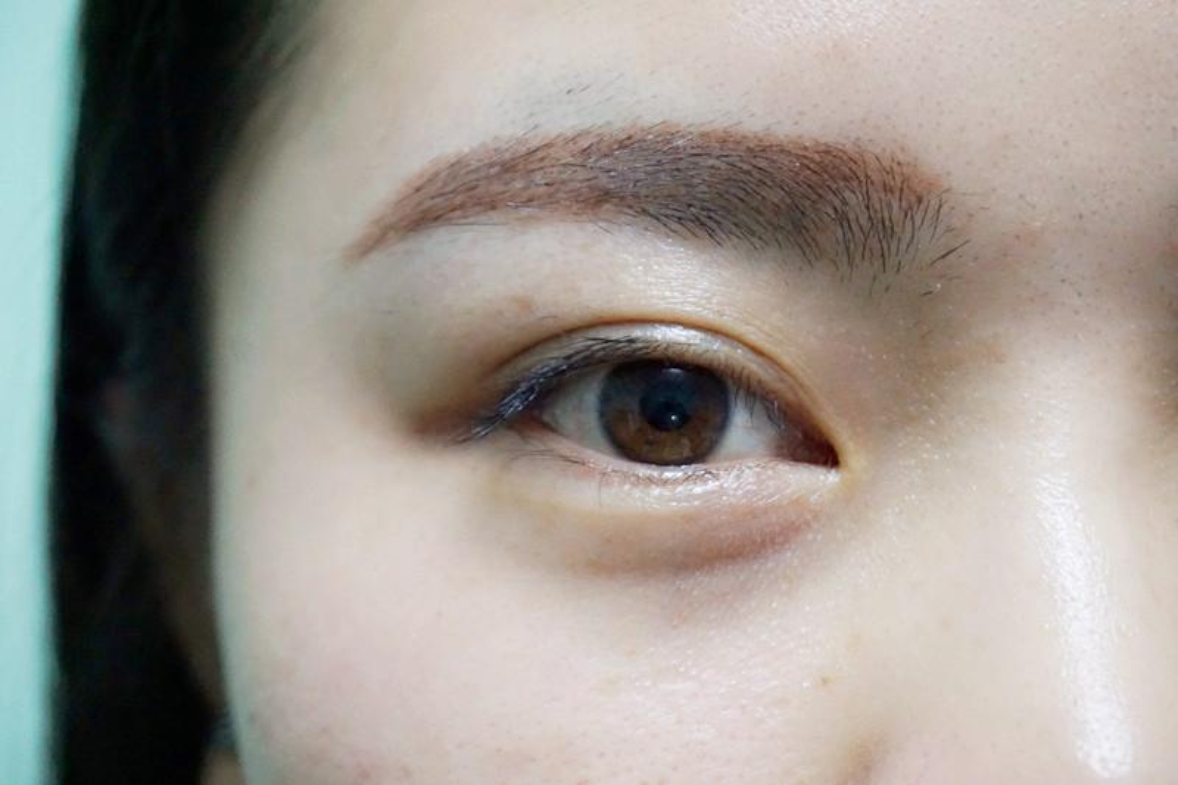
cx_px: 589
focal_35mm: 69
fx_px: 2257
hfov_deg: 29.2
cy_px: 392
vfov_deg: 19.7
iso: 3200
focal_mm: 46
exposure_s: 1/50
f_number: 5.6
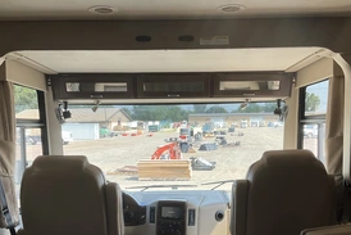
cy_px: 157
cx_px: 186
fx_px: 429
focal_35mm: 44
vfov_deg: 30.3
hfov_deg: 44.5
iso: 16
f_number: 1.8
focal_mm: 3
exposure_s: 1/122
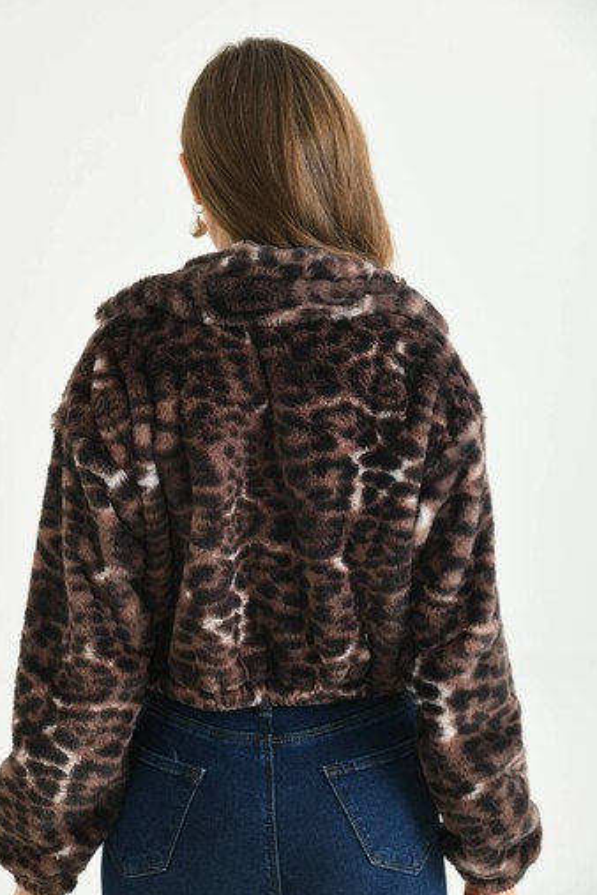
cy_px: 445
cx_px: 283
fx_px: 1642
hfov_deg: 20.6
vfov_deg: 30.5
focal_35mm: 66
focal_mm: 62
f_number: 5.6
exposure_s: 1/125
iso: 160
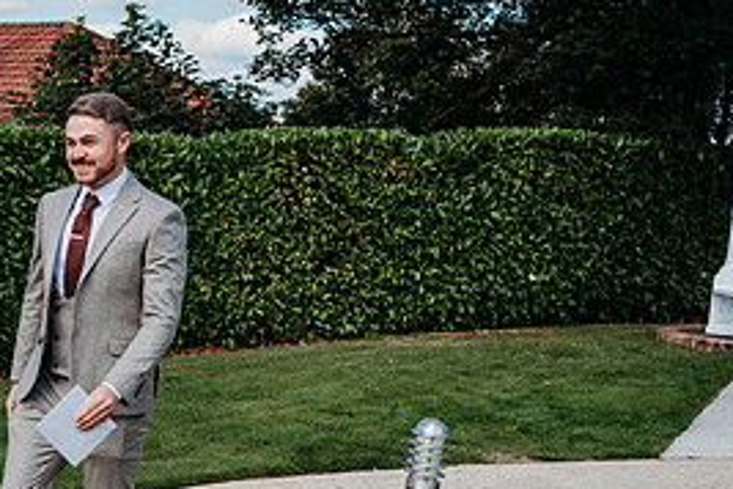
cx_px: -36
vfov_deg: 17.8
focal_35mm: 76
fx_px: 1547
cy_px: 396
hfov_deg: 25.1
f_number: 3.5
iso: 400
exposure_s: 1/2500
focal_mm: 35
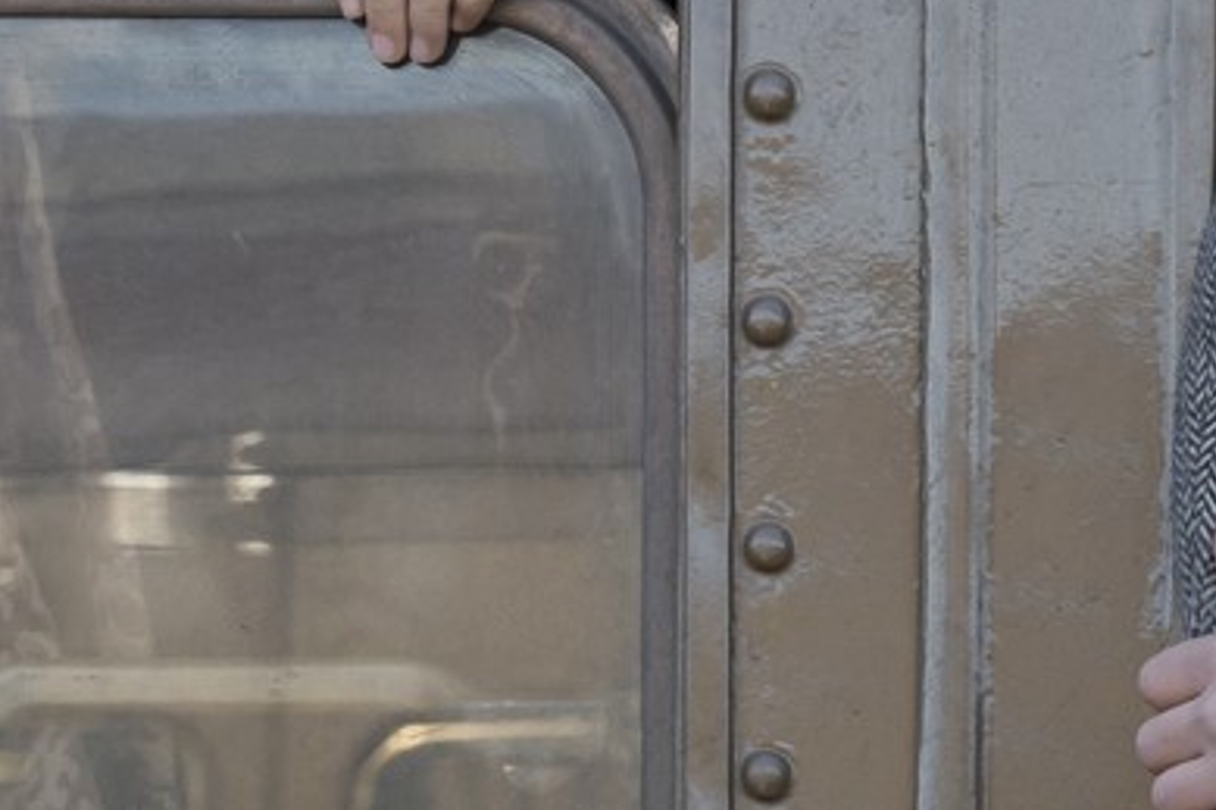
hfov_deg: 6.1
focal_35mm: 333
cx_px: 1944
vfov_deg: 4.1
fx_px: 11243
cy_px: -108
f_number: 9
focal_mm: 81
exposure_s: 1/250
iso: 1000
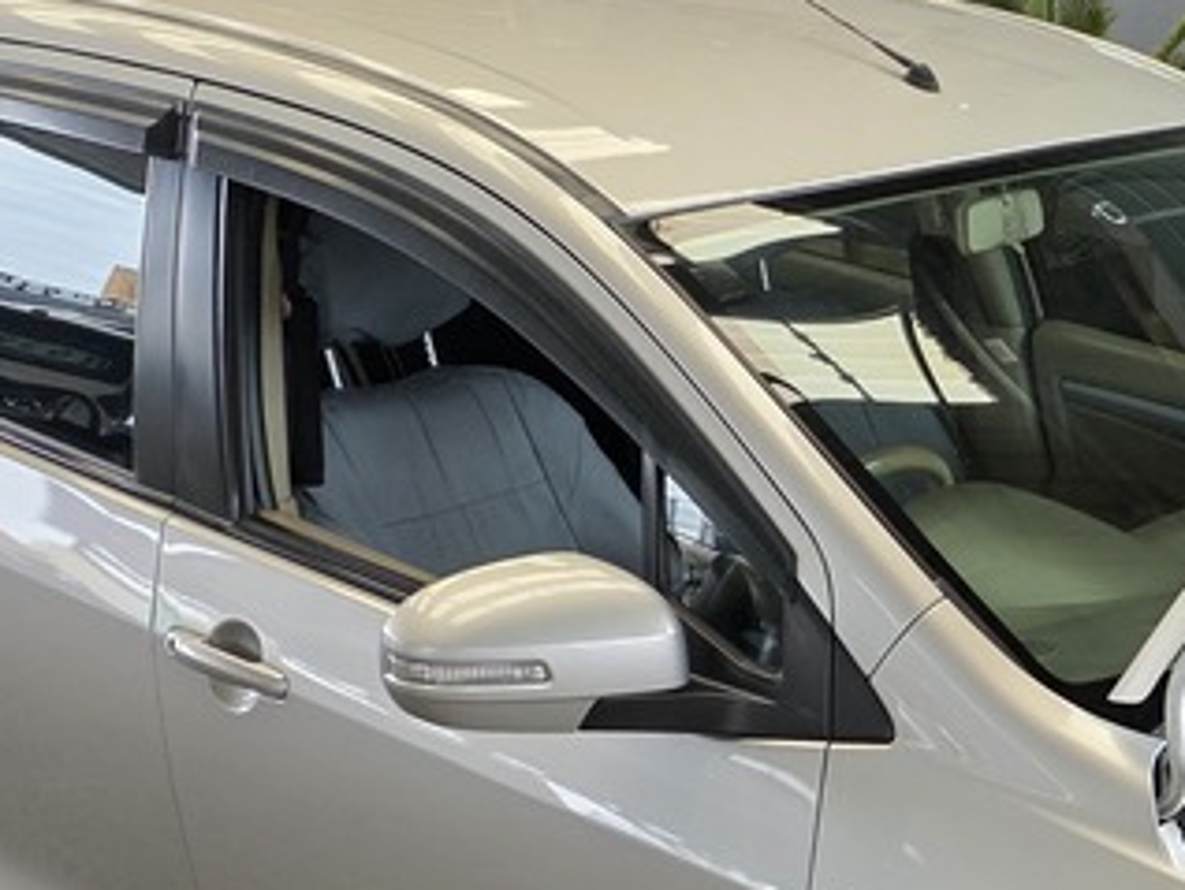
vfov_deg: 19.8
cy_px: 663
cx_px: 1330
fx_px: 2535
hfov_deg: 24.4
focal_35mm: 74
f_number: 1.7
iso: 160
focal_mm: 6.25
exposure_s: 1/180
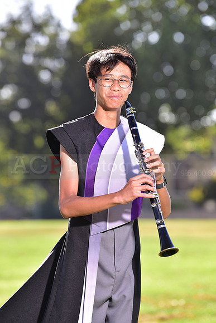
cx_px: 108
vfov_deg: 11.1
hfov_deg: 7.4
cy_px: 162
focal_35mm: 185
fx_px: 1664
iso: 100
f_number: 4.5
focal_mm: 185
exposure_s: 1/250
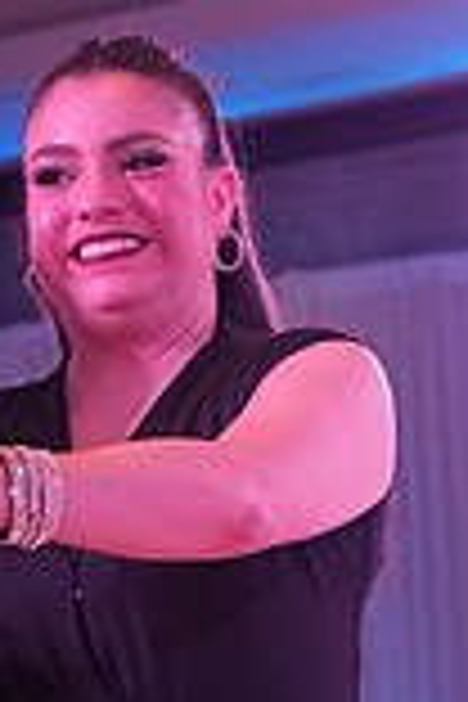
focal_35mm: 261
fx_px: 5089
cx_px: -155
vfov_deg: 7.8
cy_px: 1017
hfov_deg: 5.2
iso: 2500
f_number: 5.6
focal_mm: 70
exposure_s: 1/200
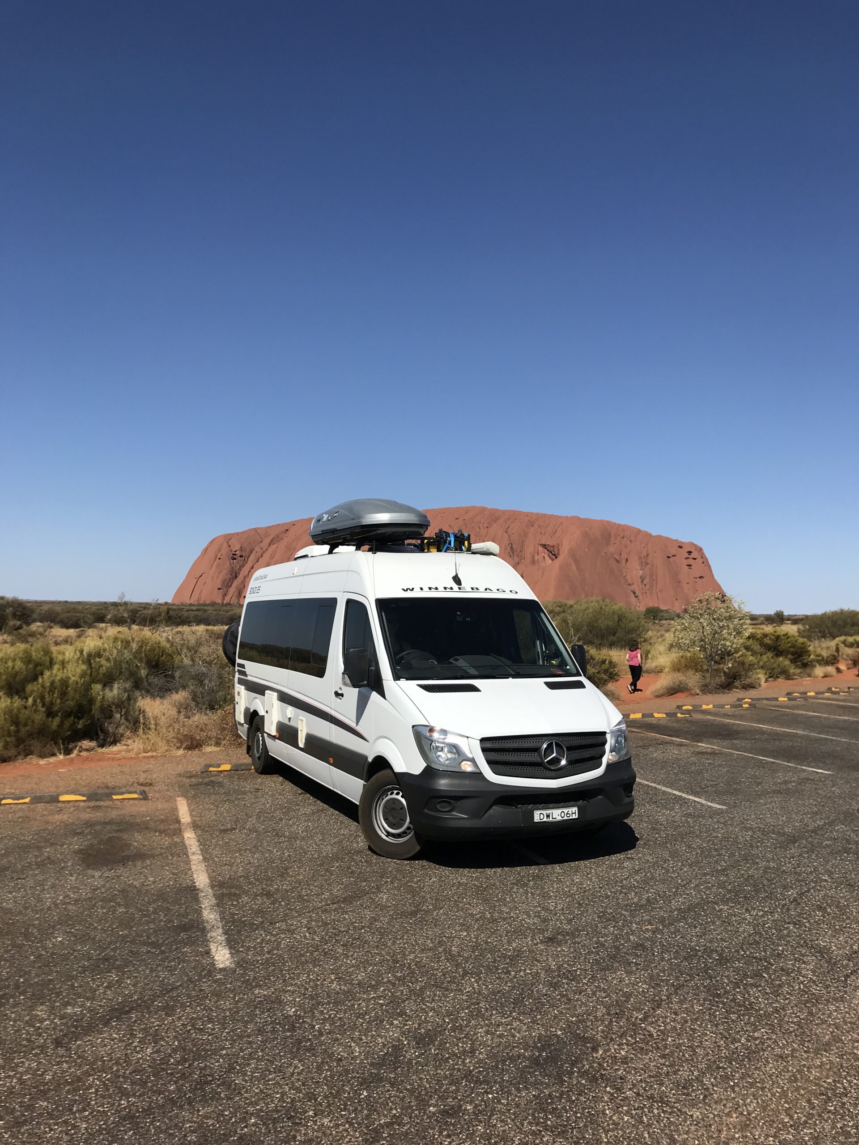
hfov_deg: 49.7
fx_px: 926
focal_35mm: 28
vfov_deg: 63.4
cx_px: 430
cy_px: 572
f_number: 1.8
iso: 20
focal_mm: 3.99
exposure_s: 1/3690
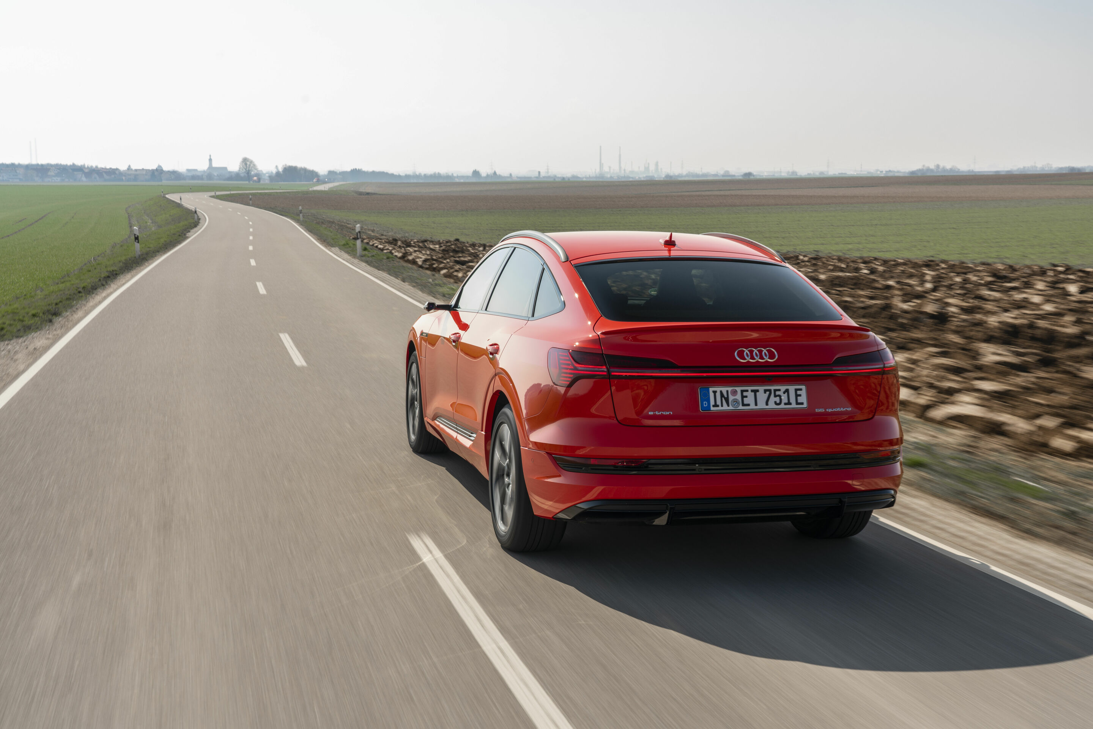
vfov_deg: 31.2
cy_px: 364
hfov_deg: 45.4
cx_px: 546
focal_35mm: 43
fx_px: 1306
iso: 50
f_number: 11
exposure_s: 1/30
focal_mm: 43
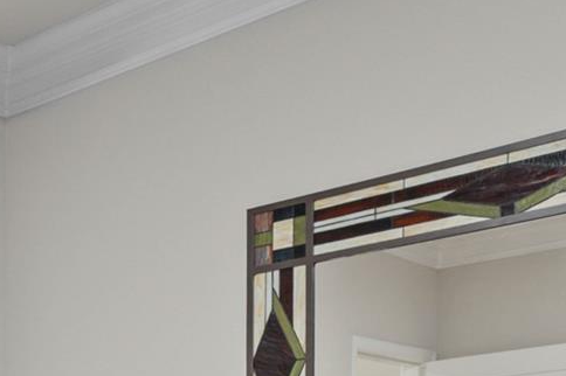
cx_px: -237
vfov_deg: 17.2
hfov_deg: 23.5
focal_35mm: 72
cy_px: 551
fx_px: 1131
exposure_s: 1/1.67
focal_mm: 17
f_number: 7.1
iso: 400
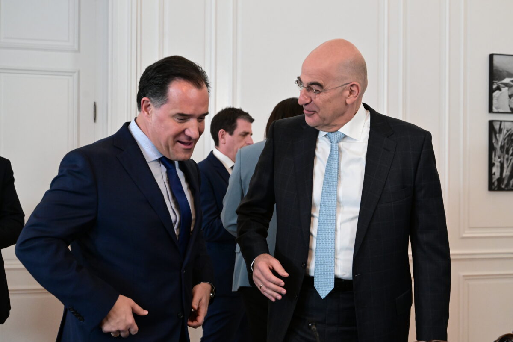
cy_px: 171
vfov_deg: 24.6
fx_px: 784
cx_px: 256
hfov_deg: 36.2
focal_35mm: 55
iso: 6400
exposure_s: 1/500
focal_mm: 55
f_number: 5
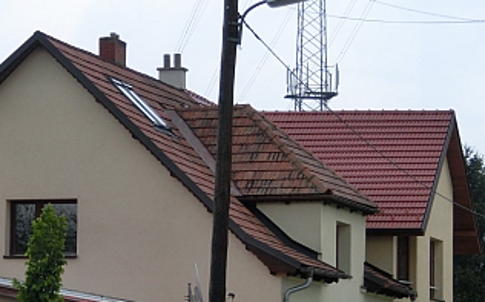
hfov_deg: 10.6
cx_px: 107
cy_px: 277
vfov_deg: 6.6
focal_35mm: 197
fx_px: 2602
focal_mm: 19.54
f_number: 5.4
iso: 80
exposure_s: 1/320
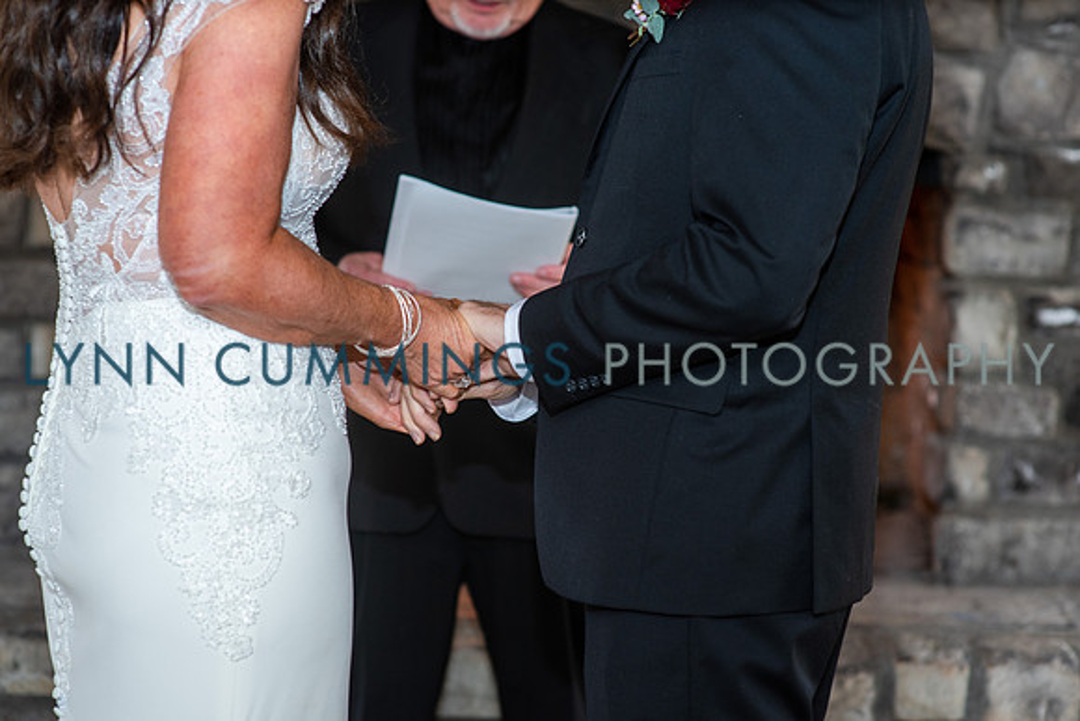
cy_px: 360
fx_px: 2550
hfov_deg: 23.9
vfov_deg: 16.1
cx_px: 540
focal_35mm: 85
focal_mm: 85
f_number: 3.2
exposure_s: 1/125
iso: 640
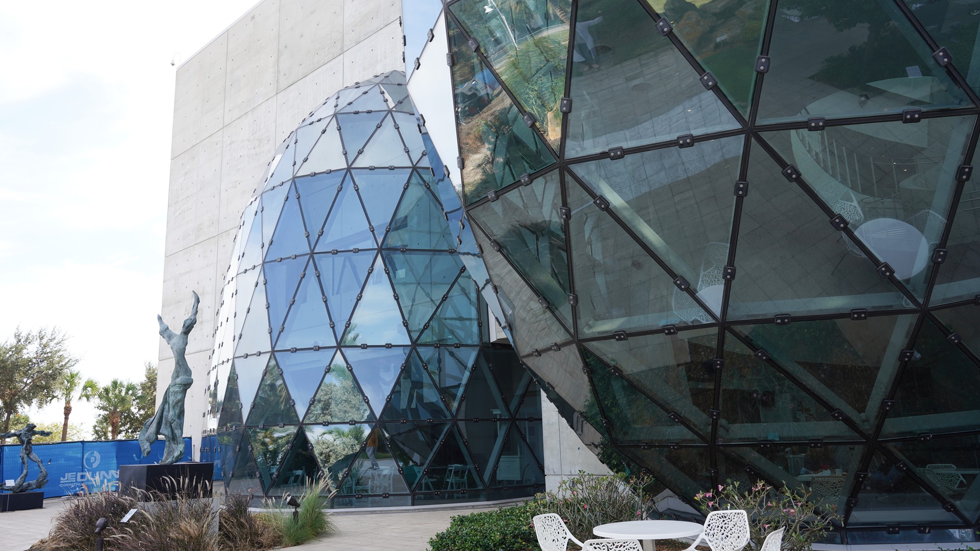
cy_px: 256
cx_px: 480
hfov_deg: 64.3
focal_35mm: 30
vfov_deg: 38.9
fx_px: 780
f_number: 7.1
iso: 100
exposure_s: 1/100
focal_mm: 28
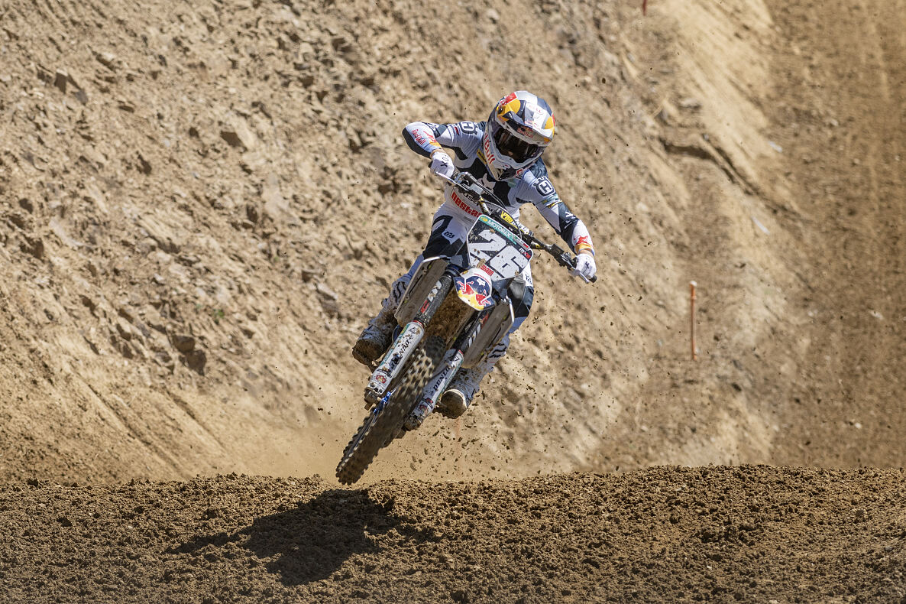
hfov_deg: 4.6
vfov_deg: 3.1
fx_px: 11321
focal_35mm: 450
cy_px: 302
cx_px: 453
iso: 200
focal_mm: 300
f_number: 5
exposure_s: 1/1600
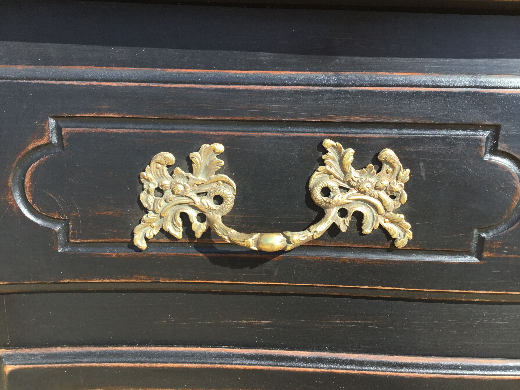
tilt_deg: -42.0
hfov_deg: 58.4
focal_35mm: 31
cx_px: 260
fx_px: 466
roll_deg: -0.7
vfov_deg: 45.4
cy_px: 195
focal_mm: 3.3
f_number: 2.4
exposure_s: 1/522
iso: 25
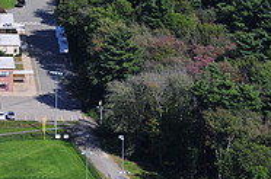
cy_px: 30
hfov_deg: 6.6
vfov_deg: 4.4
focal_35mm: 309
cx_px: -138
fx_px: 2320
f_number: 6.3
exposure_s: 1/250
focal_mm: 66
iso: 250
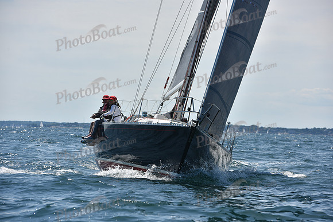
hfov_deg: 11.4
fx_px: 1665
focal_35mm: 180
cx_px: 166
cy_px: 111
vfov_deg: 7.6
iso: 250
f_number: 8
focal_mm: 180
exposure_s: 1/1600
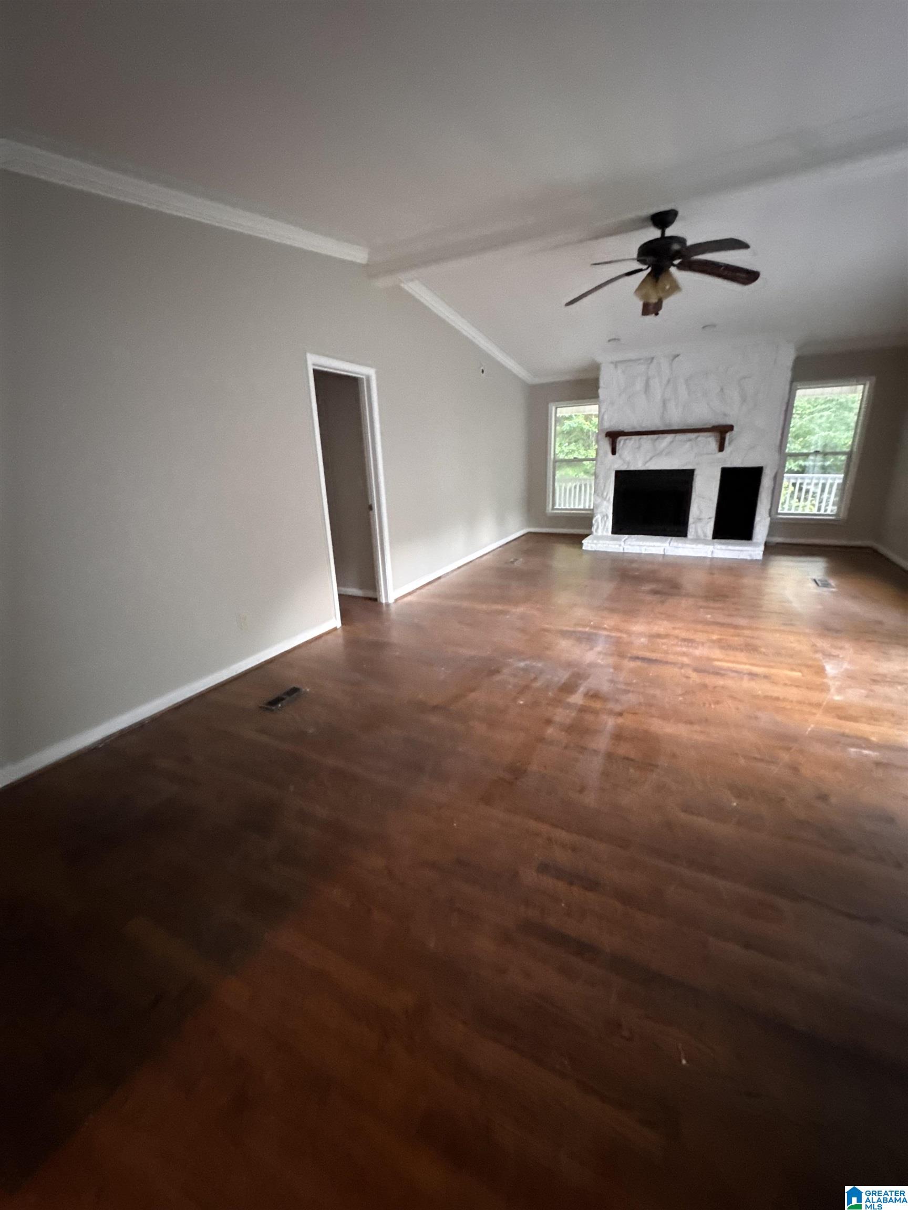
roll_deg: +1.2
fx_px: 490
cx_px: 454
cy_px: 605
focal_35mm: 14
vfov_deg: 102.1
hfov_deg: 85.7
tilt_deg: -18.3
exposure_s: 1/51
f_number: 2.2
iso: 1250
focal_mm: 2.22
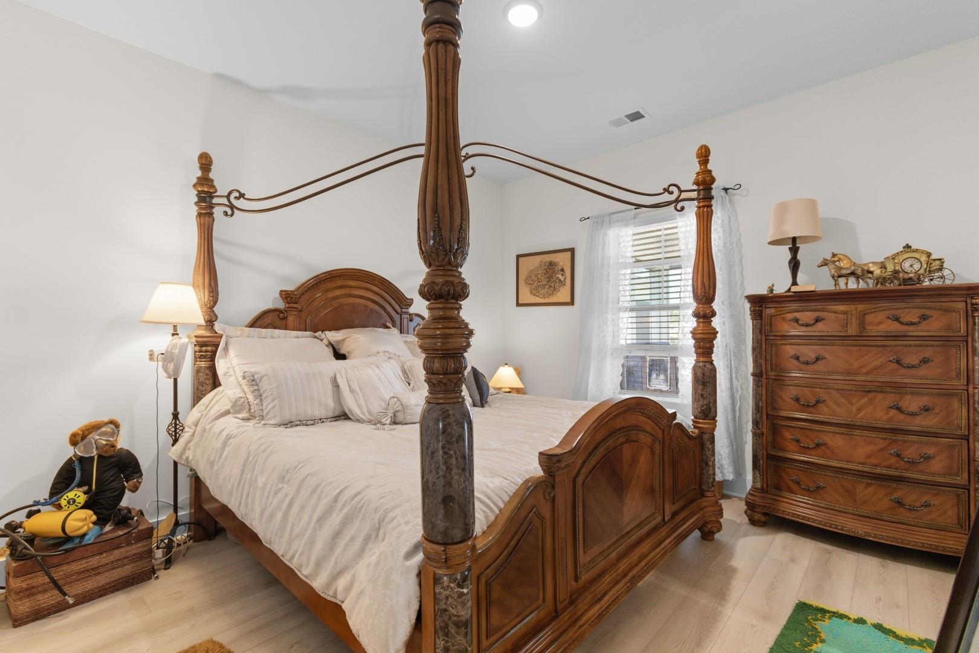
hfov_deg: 100.4
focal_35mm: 15
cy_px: 326
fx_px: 408
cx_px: 490
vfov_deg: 77.3
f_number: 4.5
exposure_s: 1/3
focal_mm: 10
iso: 100
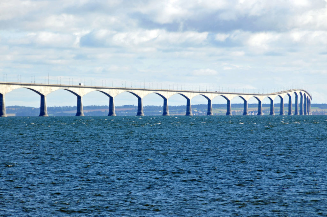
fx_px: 2722
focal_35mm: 300
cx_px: 164
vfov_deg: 4.6
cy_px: 108
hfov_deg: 6.9
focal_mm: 200
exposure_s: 1/400
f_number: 10
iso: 200
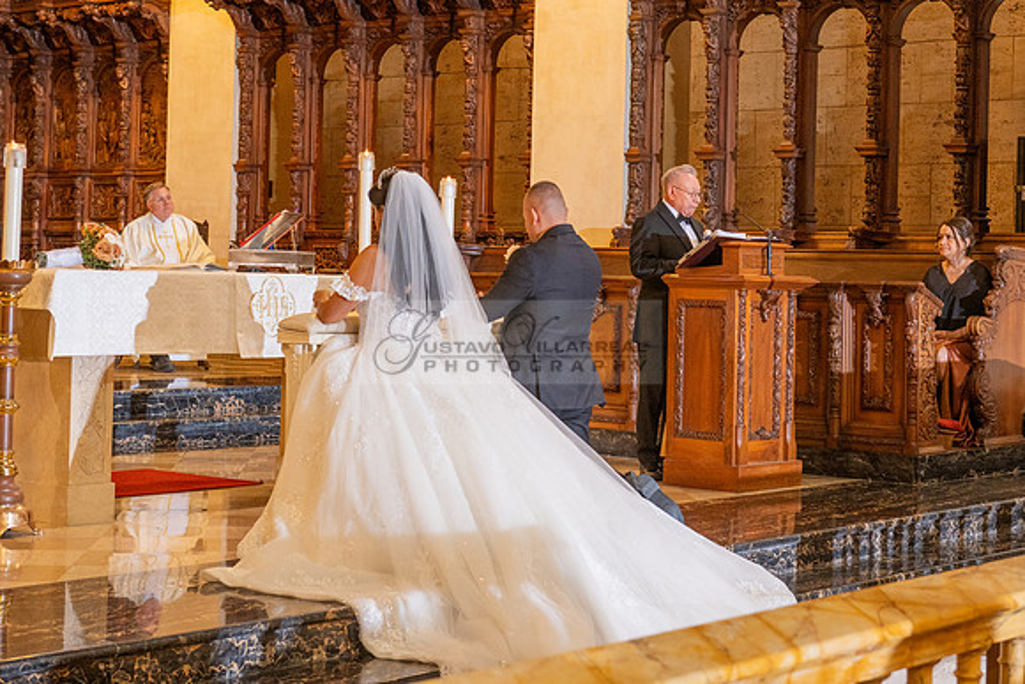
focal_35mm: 67
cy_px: 246
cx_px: 566
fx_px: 1896
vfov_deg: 20.4
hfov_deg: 30.2
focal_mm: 52
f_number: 4.5
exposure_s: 1/100
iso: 1000
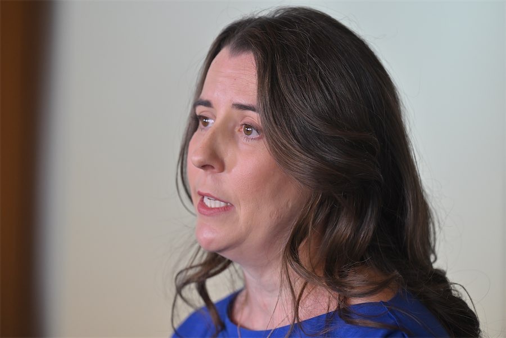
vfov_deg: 6.9
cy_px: 169
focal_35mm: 200
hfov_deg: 10.3
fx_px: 2811
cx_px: 253
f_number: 3.5
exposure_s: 1/320
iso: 800
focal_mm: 200
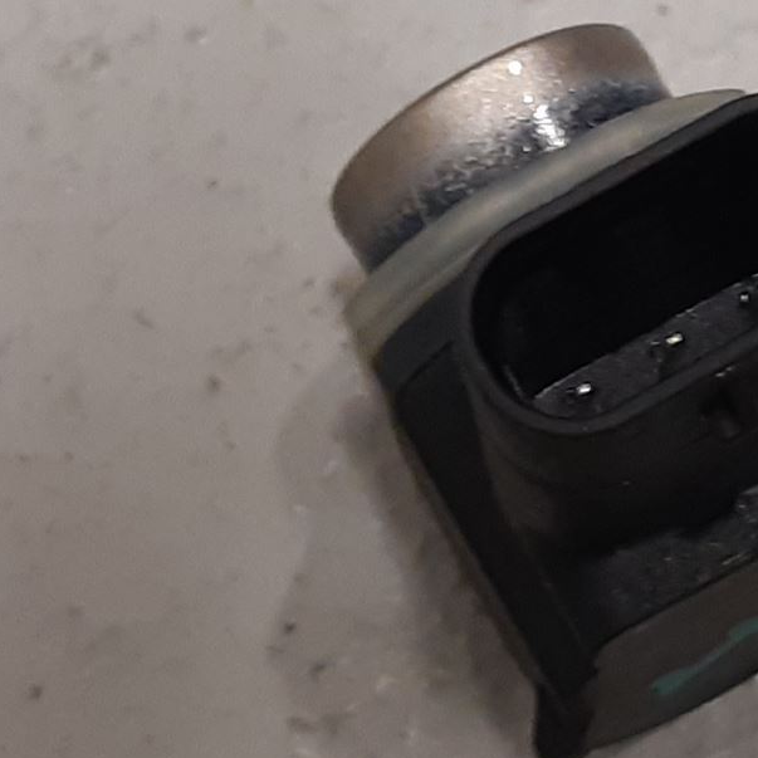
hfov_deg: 22.0
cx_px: 558
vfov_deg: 22.2
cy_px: 352
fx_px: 1932
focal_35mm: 78
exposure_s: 1/50
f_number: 1.7
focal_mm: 3.93
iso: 160
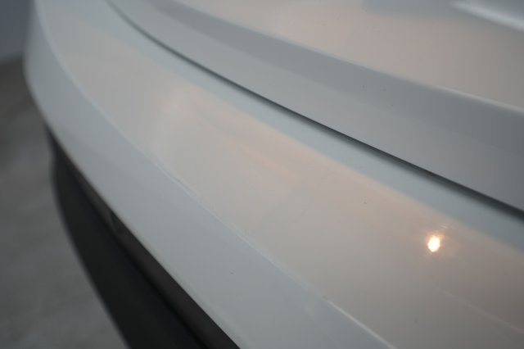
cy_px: 174
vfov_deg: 46.4
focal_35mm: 28
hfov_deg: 65.5
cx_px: 262
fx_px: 407
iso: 500
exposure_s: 1/100
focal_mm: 28
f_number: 4.5
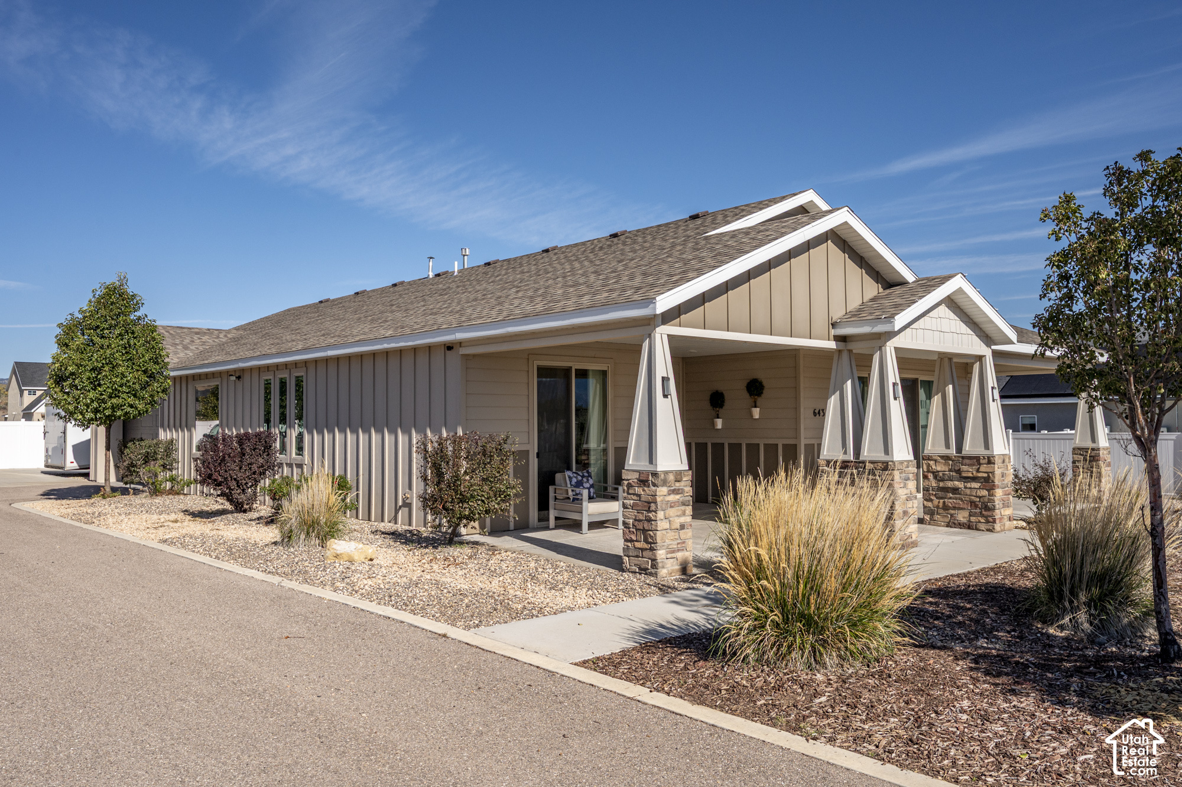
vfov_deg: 47.9
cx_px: 591
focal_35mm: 27
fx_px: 886
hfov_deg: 67.4
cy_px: 394
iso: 320
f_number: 10
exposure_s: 1/1000
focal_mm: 27
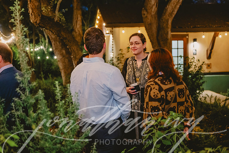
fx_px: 356
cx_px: 114
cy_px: 76
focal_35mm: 56
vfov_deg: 24.2
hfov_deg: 35.6
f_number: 2.8
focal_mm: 56
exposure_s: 1/60
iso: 5000
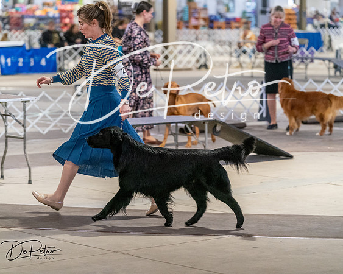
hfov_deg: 13.8
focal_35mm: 140
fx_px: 1417
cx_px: 172
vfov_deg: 11.0
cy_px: 137
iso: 6400
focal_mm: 124
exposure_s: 1/250
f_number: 3.5
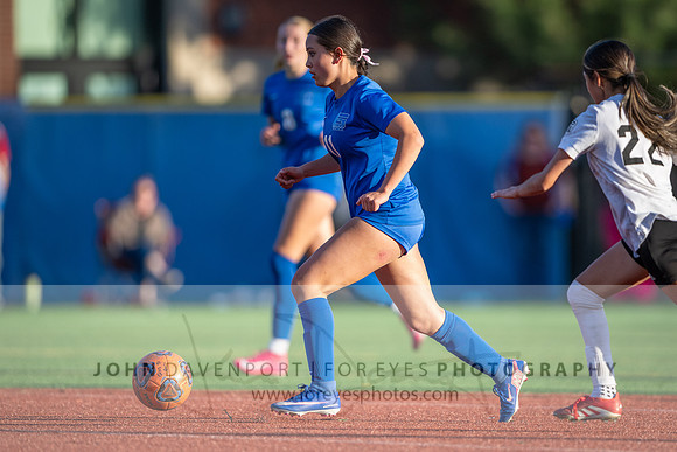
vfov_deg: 2.4
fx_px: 10983
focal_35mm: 584
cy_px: 230
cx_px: 380
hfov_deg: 3.5
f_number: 2.8
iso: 320
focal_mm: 400
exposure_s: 1/2000
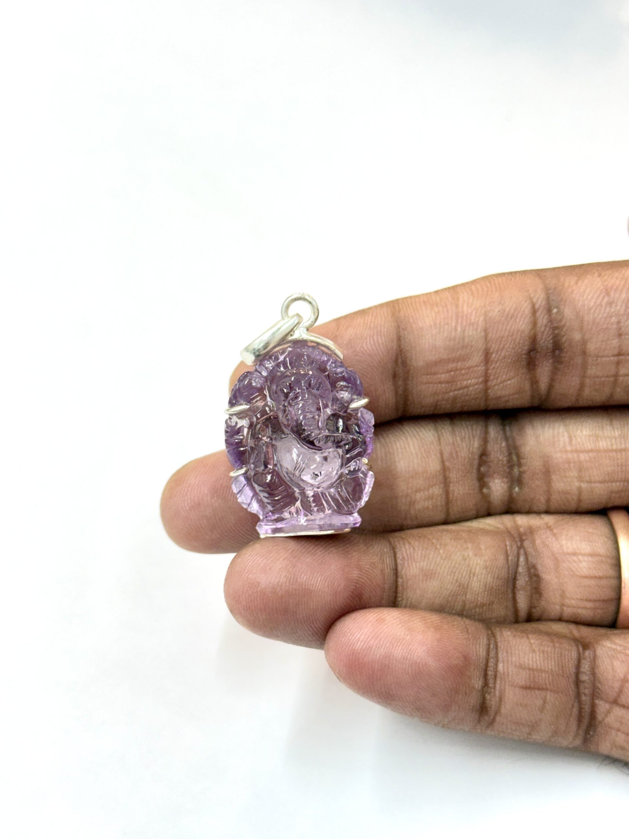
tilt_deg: -50.4
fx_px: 1163
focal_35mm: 48
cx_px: 314
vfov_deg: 39.7
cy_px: 420
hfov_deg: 30.3
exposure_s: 1/100
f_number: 1.78
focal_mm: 6.76
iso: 100
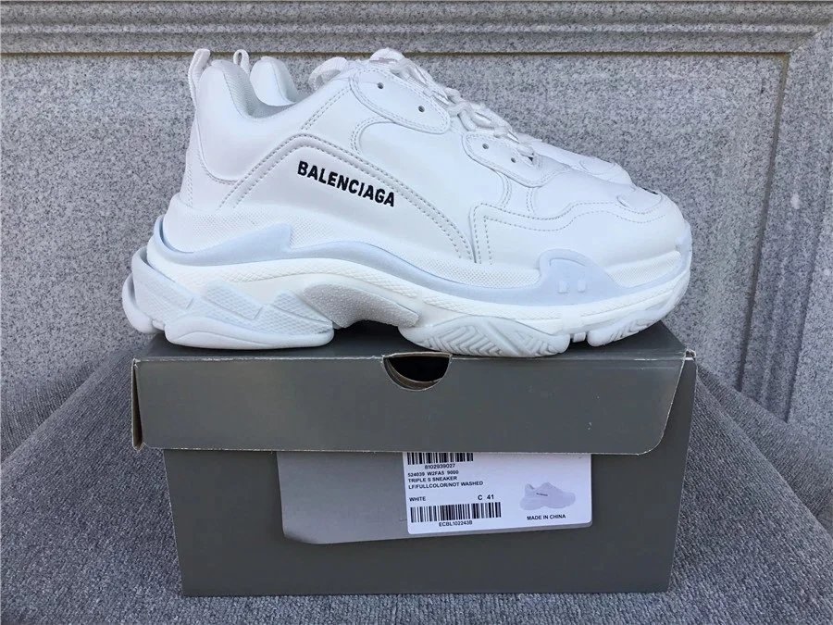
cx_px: 416
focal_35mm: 31
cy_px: 312
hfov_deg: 58.4
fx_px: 746
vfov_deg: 45.4
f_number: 2.4
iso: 25
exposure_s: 1/222
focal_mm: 3.3
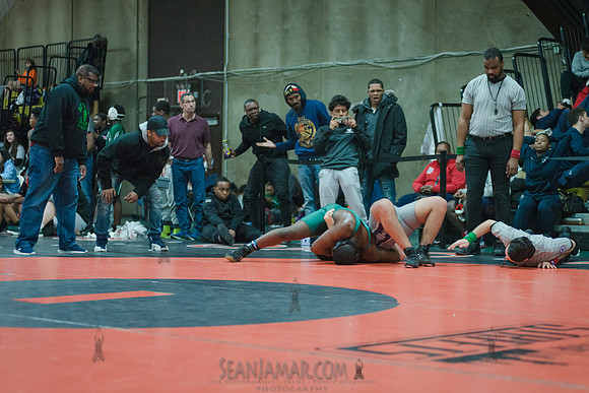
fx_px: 1309
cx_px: 294
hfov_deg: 25.4
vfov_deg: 17.1
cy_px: 196
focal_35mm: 80
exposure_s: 1/320
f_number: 2.8
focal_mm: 80
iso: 4000
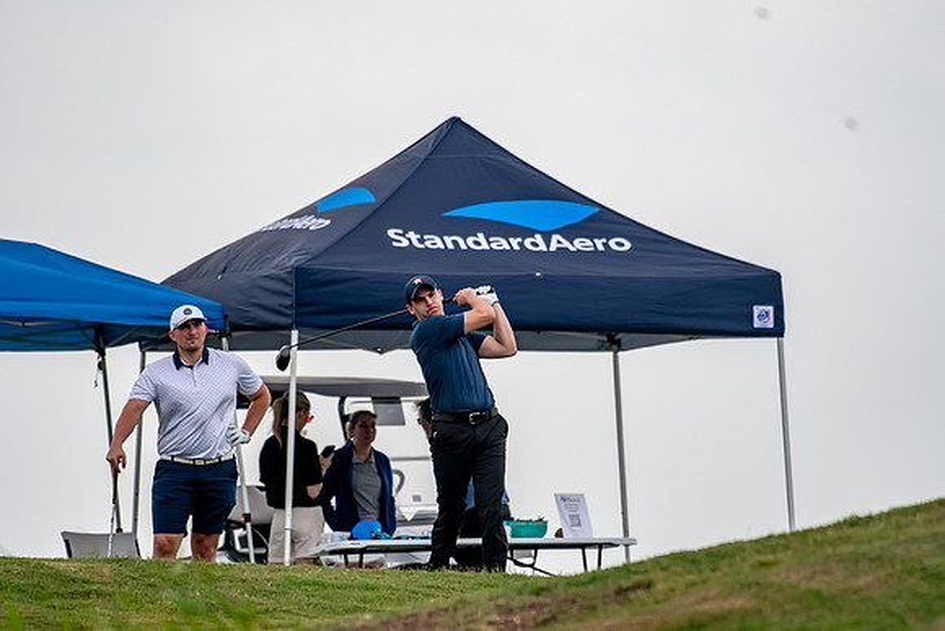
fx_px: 15359
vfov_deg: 2.4
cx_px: 472
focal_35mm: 585
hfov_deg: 3.5
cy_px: 316
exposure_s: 1/2000
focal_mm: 390
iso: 400
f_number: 5.6
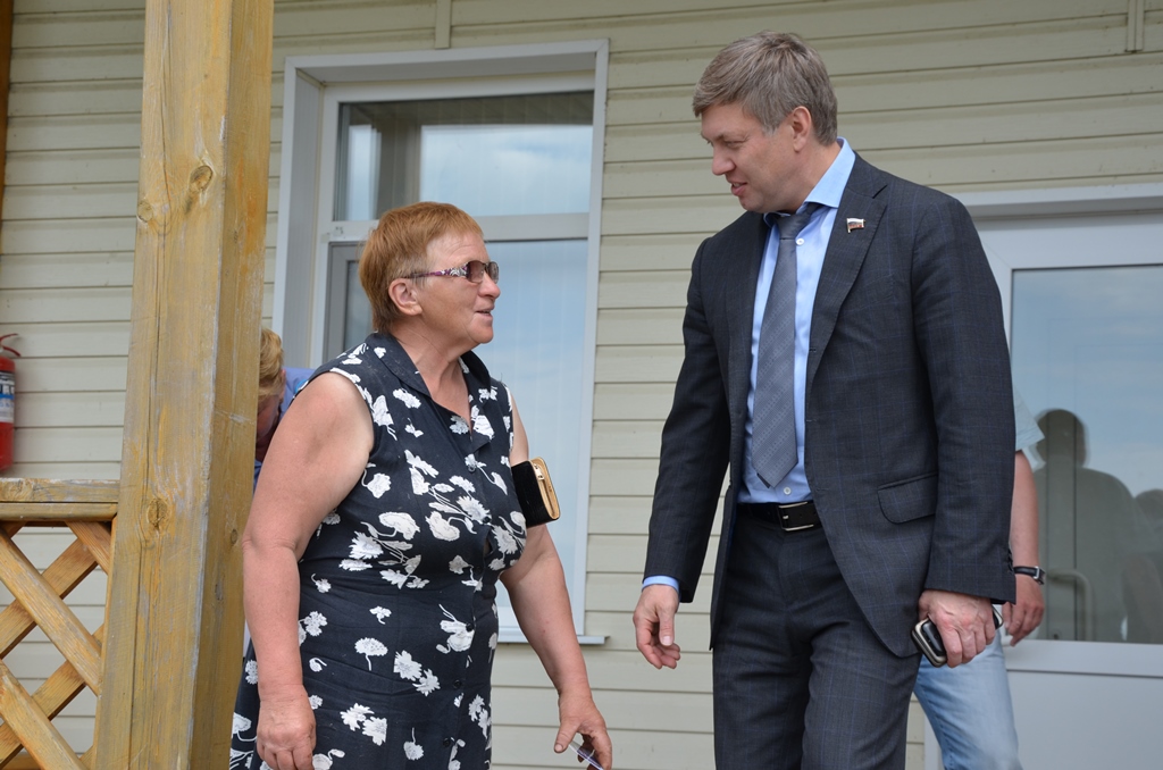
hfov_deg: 28.1
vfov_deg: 18.8
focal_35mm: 72
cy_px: 385
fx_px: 2321
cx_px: 582
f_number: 8
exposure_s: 1/250
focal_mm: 48
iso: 180
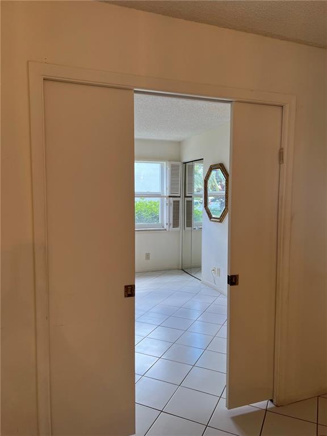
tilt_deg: -2.8
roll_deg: +0.1
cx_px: 164
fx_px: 327
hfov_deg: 53.1
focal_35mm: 26
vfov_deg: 67.3
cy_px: 218
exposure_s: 1/120
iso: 64
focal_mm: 5.7
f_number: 1.5
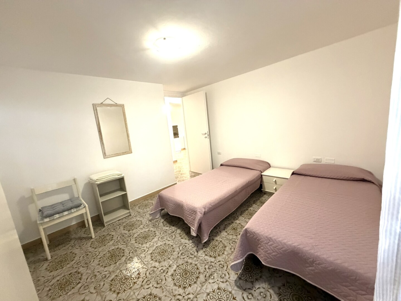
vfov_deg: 85.7
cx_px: 200
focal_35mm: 14
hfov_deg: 102.1
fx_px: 162
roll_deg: +6.4
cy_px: 150
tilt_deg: -8.2
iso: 640
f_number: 2.2
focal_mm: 2.22
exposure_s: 1/50
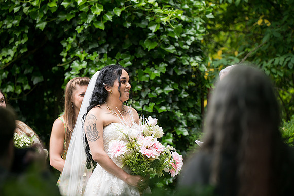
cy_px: 98
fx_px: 1634
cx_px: 147
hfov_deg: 10.3
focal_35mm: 200
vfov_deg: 6.9
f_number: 4
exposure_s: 1/400
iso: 200
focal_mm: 200
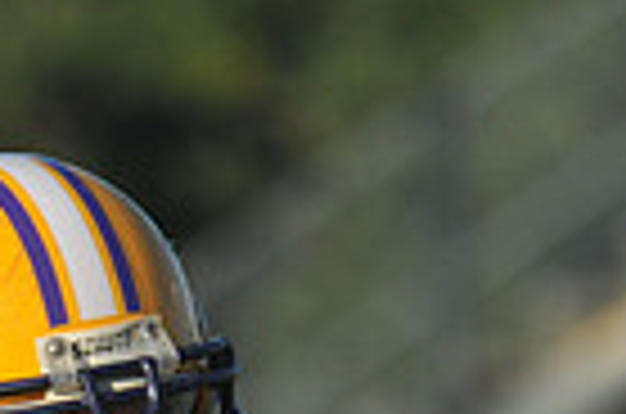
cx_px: -18
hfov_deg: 1.0
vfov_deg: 0.6
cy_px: 772
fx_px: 37006
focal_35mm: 2133
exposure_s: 1/1000
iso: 200
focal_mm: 340
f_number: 6.3
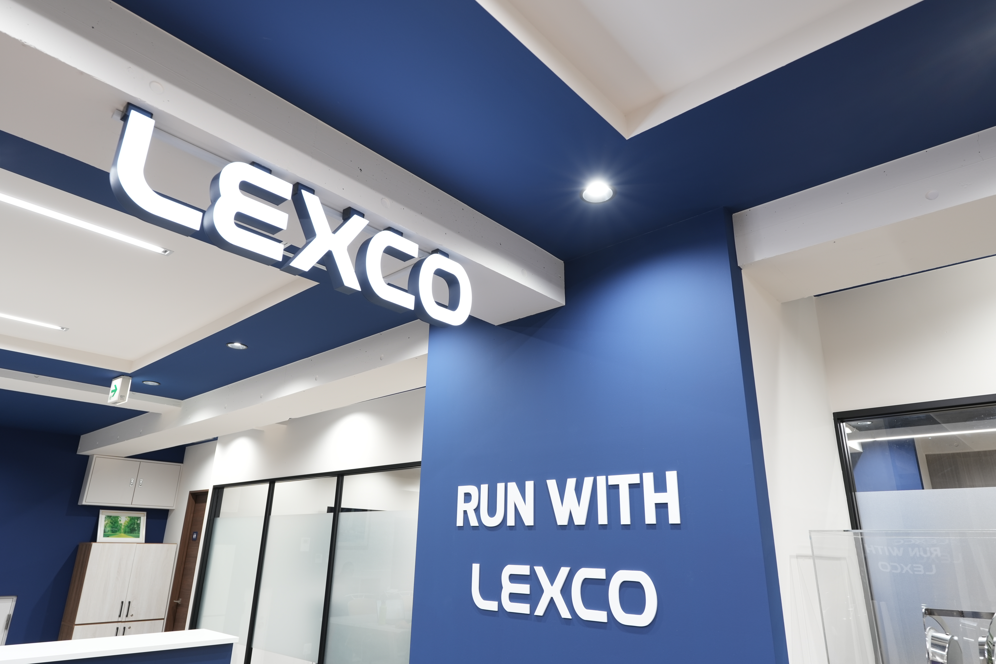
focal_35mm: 22
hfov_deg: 78.6
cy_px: 332
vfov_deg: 57.2
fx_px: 609
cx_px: 498
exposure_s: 1/10
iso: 200
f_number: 5.6
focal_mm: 22
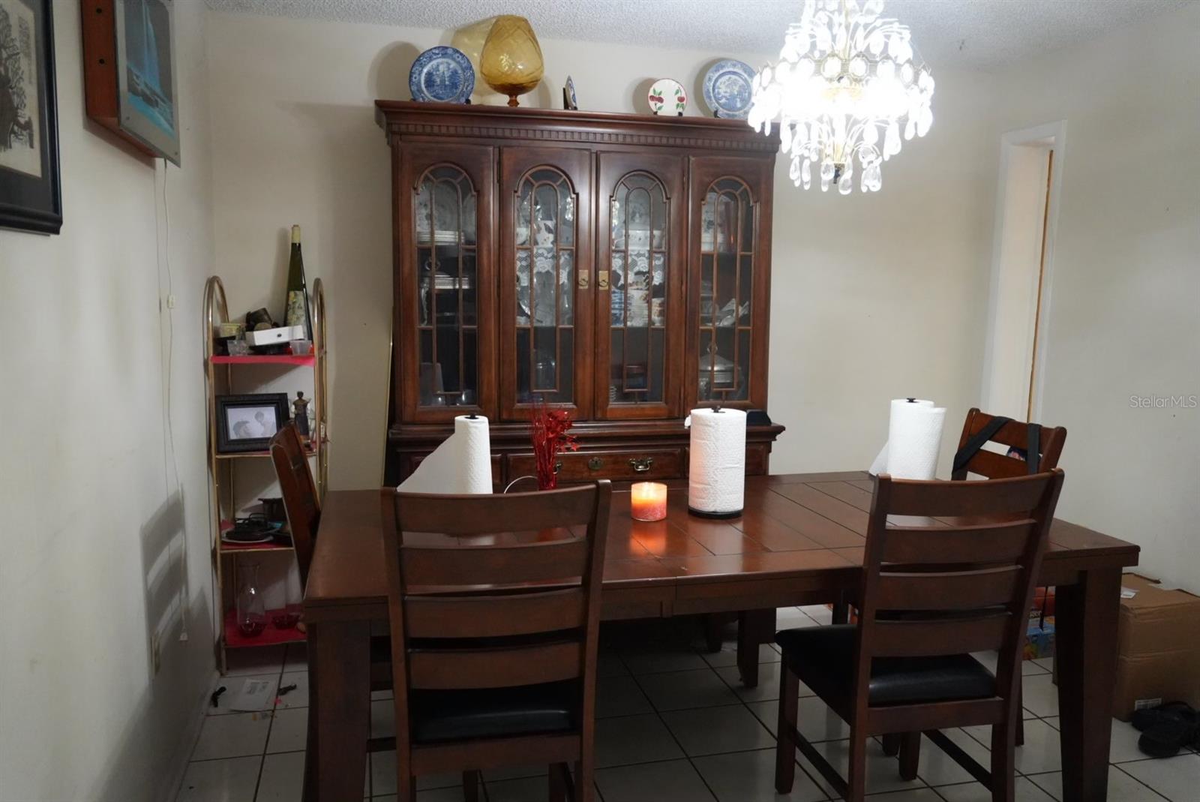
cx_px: 600
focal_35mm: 27
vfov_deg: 48.0
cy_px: 401
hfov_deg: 67.3
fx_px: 901
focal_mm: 18
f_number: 2.8
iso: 4000
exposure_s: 1/200
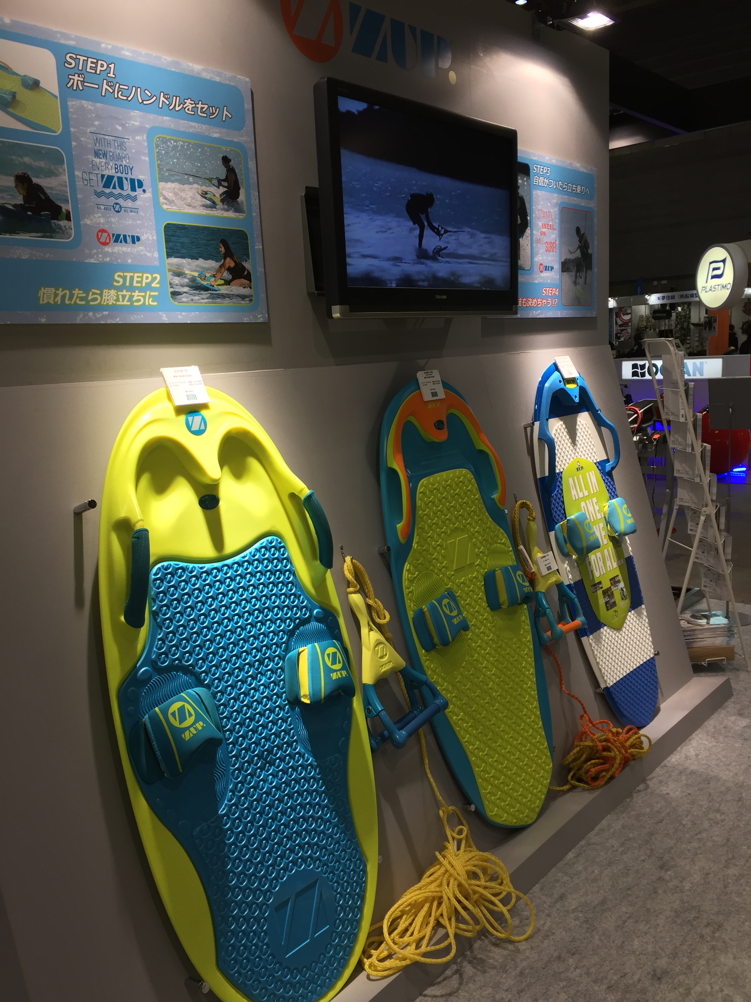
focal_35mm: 29
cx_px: 376
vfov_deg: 61.7
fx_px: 839
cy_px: 501
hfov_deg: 48.2
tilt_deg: -9.7
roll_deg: +3.3
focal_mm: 4.15
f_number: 2.2
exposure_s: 1/120
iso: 50
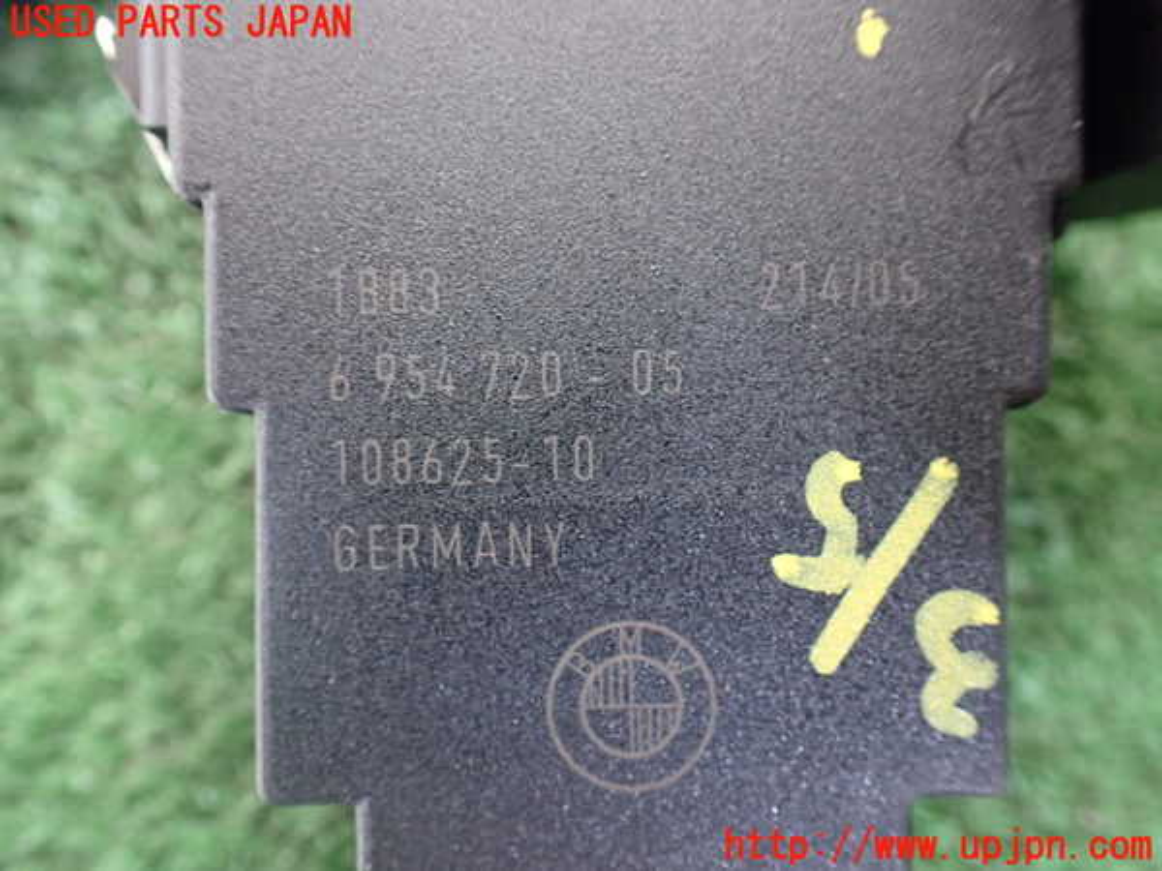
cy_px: 436
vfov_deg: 46.8
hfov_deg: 60.0
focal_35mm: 30
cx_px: 581
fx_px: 1007
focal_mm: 5.4
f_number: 2.3
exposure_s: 1/30
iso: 800
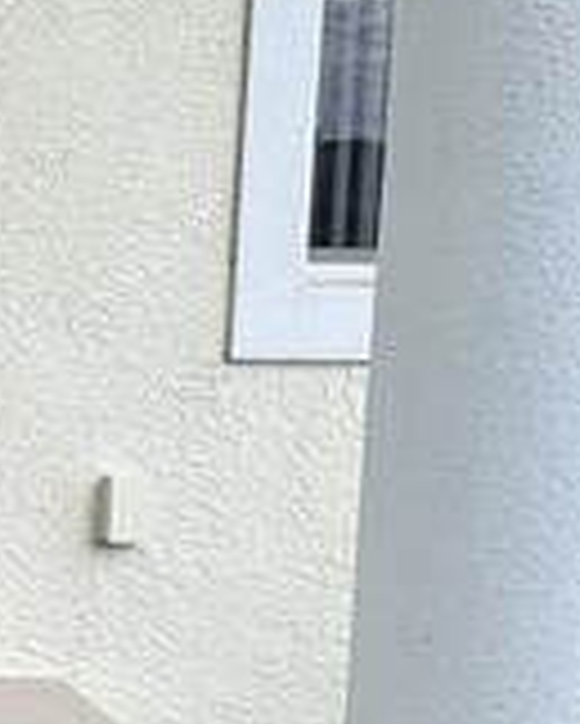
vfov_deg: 29.1
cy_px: 369
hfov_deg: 18.4
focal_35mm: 65
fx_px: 1393
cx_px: -468
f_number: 2.2
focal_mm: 2.22
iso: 40
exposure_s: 1/200
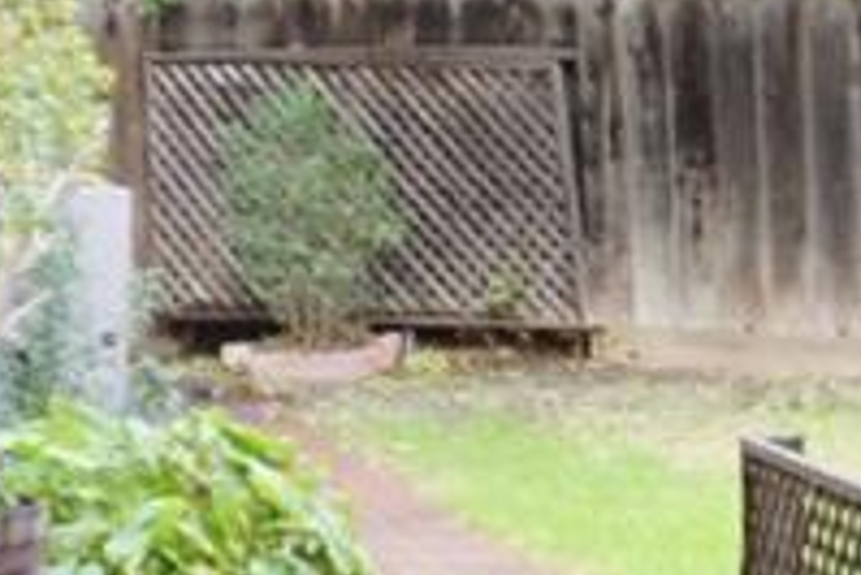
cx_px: 1865
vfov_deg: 7.6
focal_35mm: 181
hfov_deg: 10.2
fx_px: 4332
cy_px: 112
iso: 100
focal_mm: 16
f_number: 4
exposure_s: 1/60
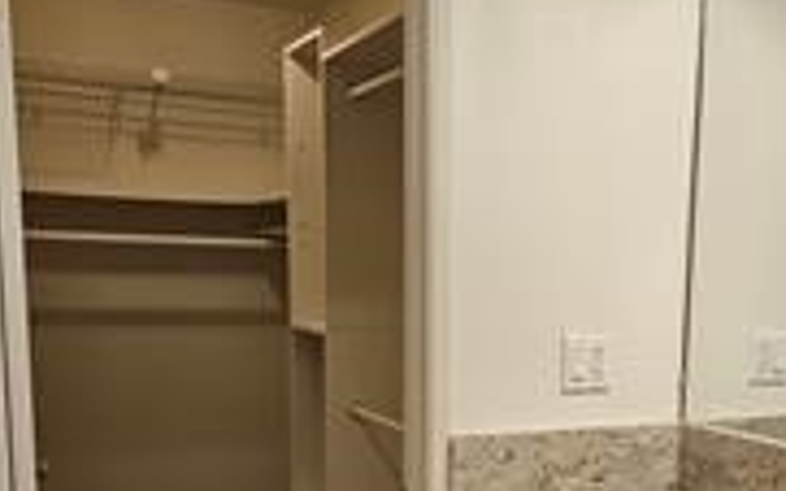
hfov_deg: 43.0
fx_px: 985
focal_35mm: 46
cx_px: 510
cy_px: 430
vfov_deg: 27.1
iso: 125
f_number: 1.8
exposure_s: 1/120
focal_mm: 5.4
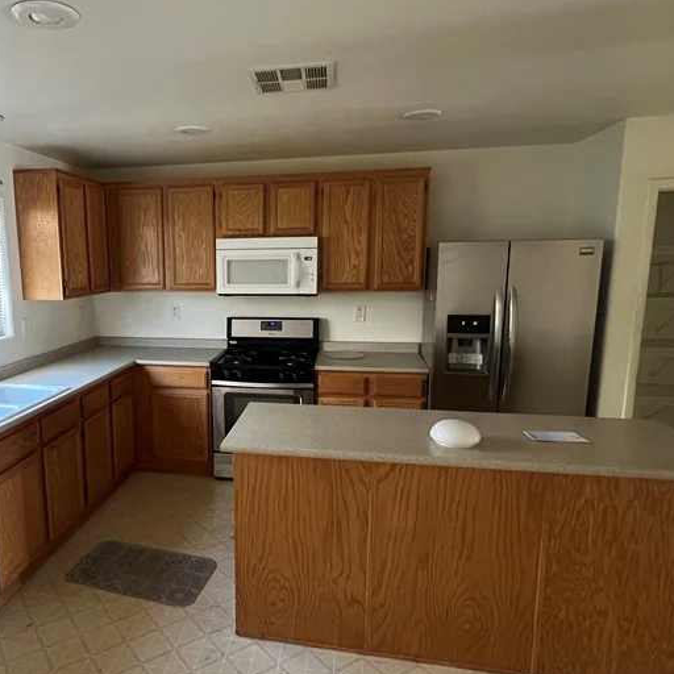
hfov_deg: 65.5
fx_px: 507
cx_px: 226
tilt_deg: -11.3
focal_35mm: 23
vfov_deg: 67.2
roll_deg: +0.9
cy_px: 353
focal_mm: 1.57
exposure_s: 1/60
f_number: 1.8
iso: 400
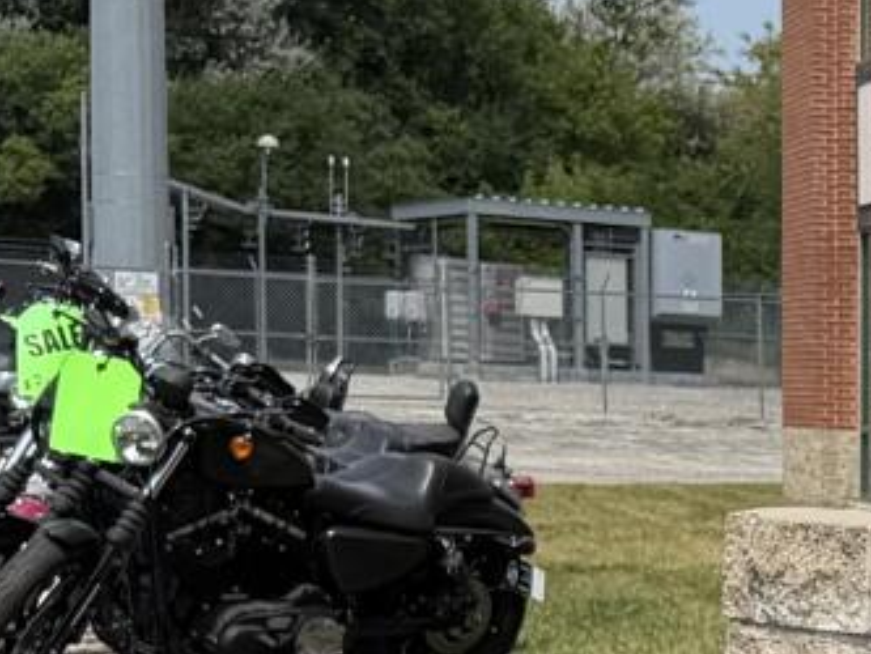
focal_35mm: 144
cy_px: 861
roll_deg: -2.1
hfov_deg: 12.3
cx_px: 1661
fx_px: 3625
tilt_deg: -6.3
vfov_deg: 10.1
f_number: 1.78
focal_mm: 6.76
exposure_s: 1/5319
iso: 80
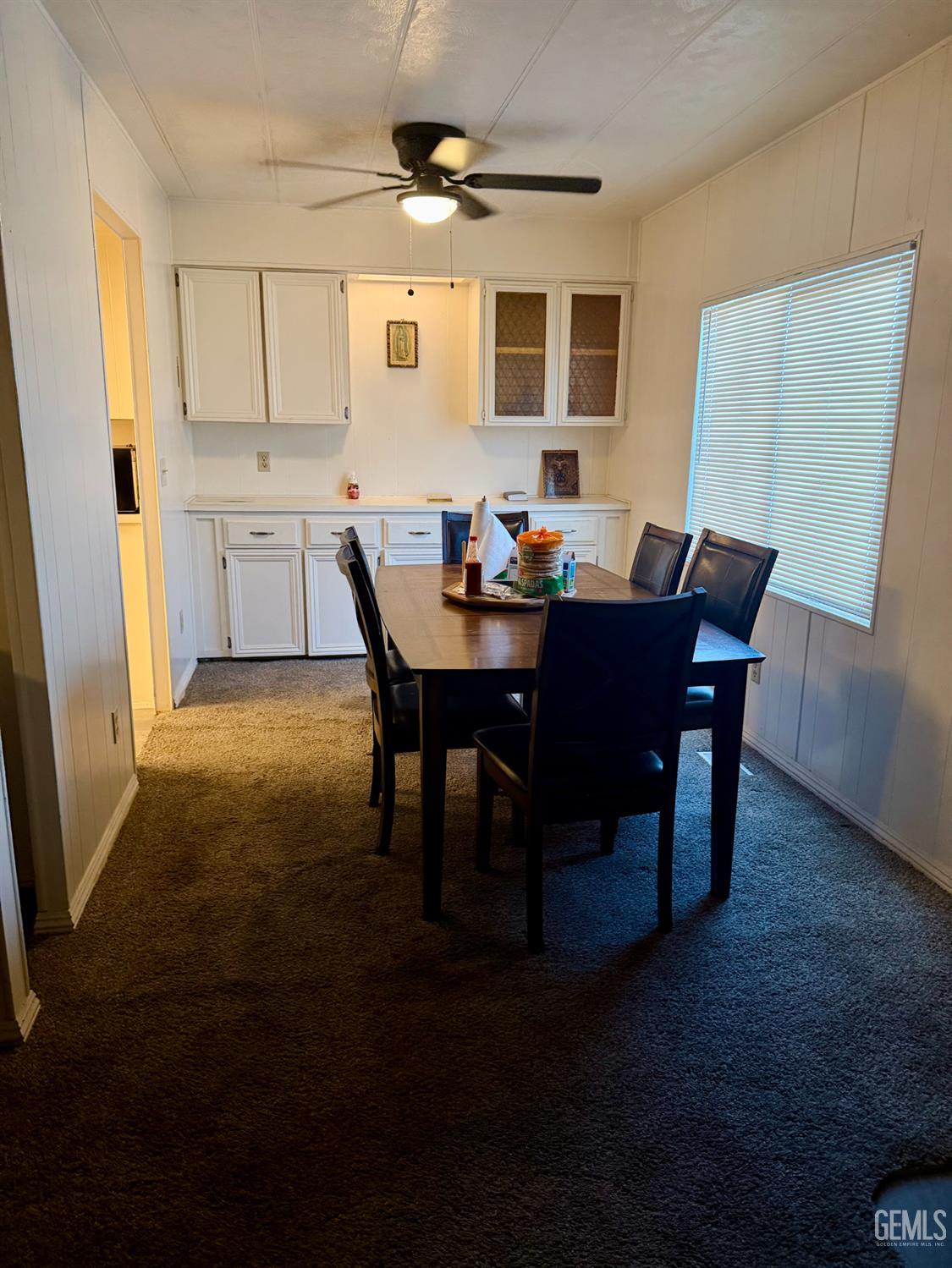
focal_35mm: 24
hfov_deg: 56.8
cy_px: 634
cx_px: 476
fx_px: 880
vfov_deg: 71.6
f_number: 1.78
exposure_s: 1/60
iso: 320
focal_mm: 6.76
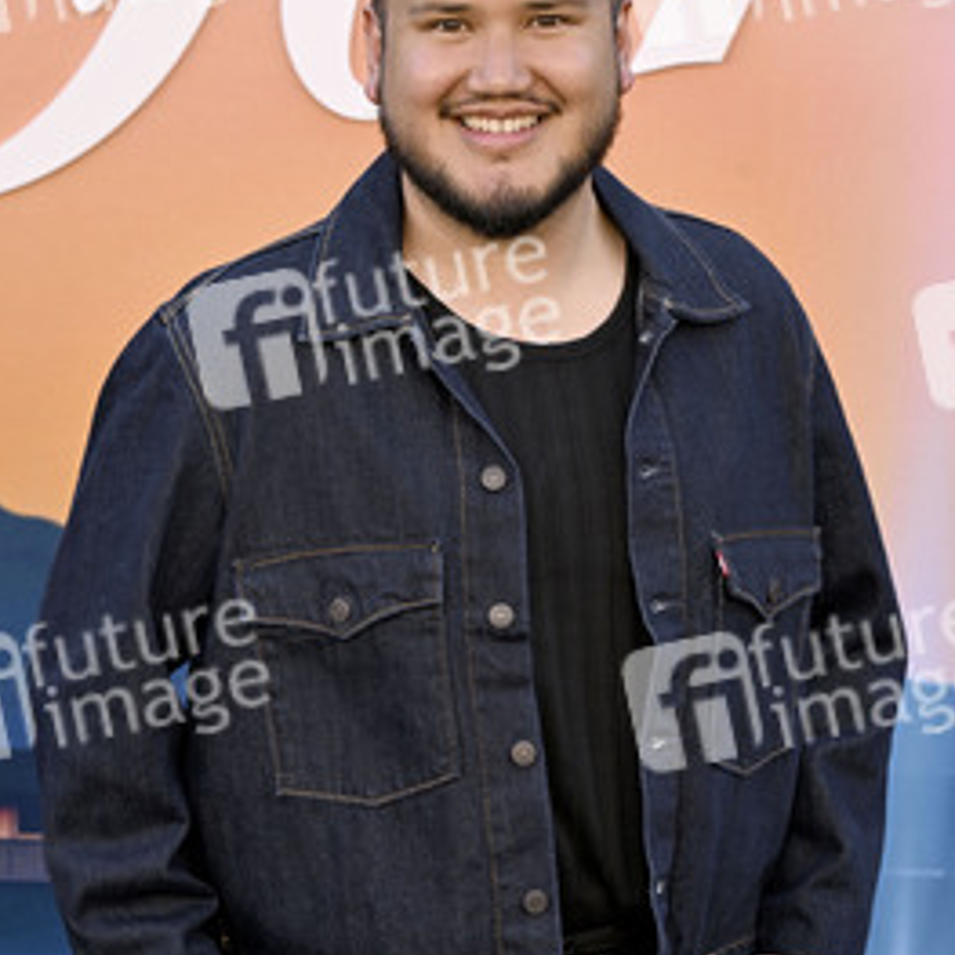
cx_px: 479
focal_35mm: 107
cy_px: 505
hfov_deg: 16.3
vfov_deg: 16.3
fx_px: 3340
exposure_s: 1/320
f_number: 7.1
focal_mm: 83
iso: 500
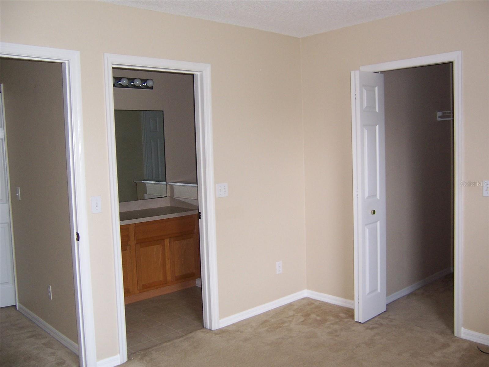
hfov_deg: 55.4
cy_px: 184
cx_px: 244
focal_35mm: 33
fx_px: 466
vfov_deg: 42.9
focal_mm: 5.5
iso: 140
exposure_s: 1/60
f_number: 2.8
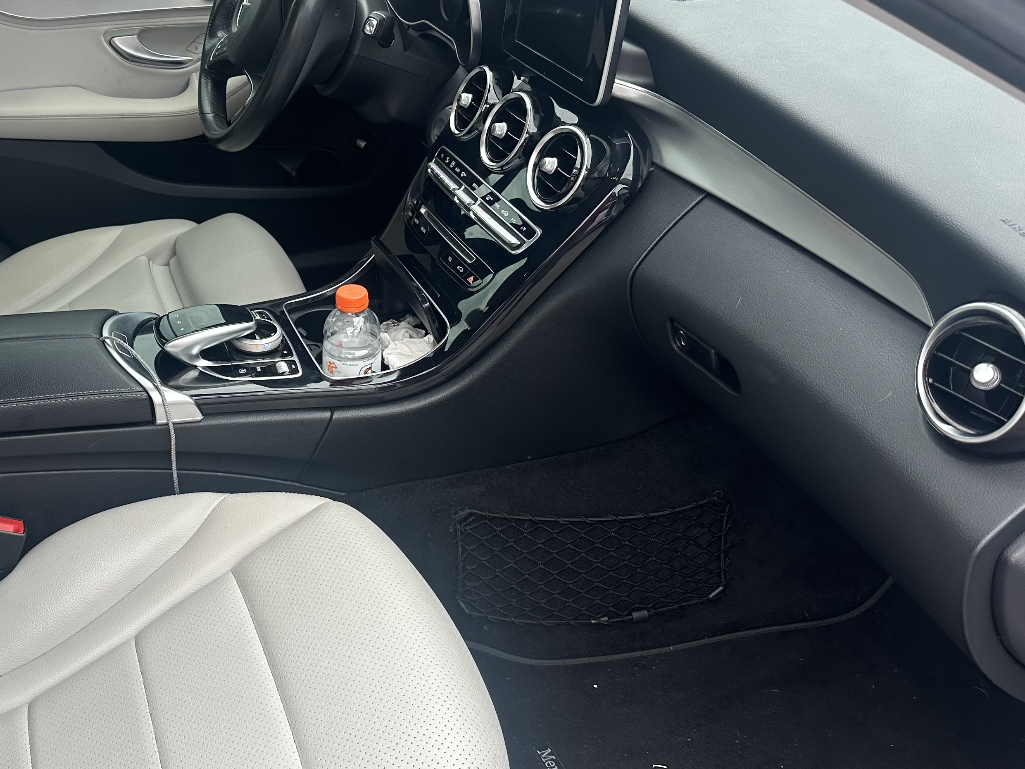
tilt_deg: -30.7
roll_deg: +2.4
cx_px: 281
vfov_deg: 36.8
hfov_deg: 46.5
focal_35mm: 39
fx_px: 1155
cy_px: 355
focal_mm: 6.86
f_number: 1.78
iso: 80
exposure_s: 1/646
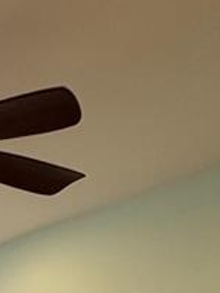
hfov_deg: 15.5
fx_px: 702
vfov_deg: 20.5
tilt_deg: +0.1
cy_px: 426
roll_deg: -1.2
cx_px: -168
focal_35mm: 83
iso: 250
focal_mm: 2.22
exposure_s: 1/120
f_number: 2.2
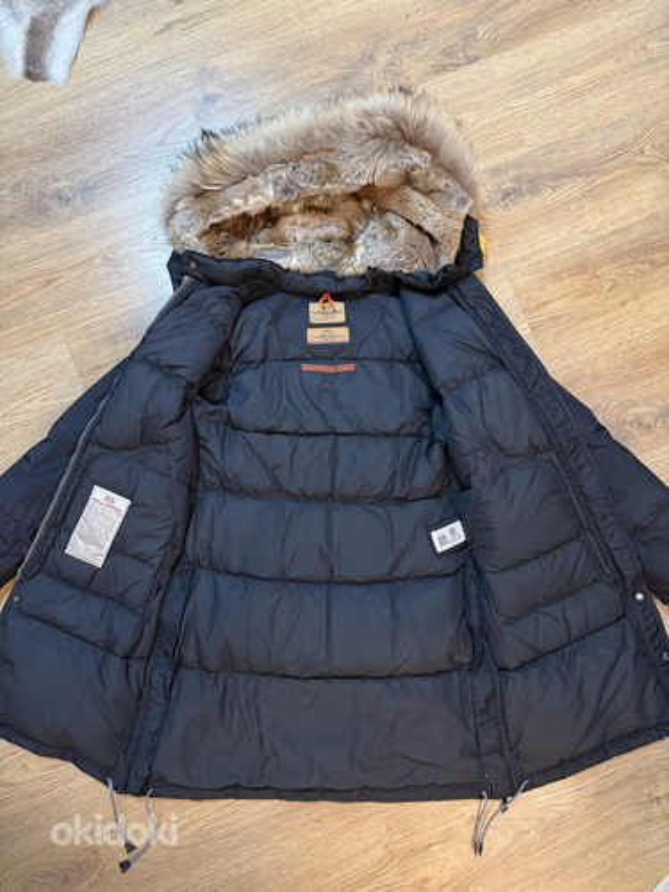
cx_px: 334
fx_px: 618
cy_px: 446
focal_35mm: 24
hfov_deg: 56.8
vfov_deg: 71.6
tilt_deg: -84.2
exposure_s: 1/59
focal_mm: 6.76
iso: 500
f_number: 1.78
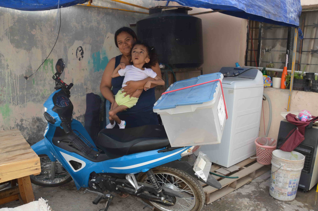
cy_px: 106
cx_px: 159
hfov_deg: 37.9
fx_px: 463
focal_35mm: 52
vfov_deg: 25.7
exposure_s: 1/200
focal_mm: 35
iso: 100
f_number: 6.3
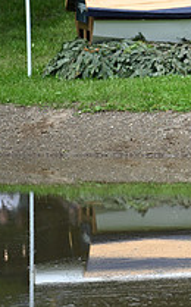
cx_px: 381
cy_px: 93
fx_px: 4739
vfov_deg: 3.7
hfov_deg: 2.3
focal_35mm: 567
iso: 180
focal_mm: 200
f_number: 3.5
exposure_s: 1/1250
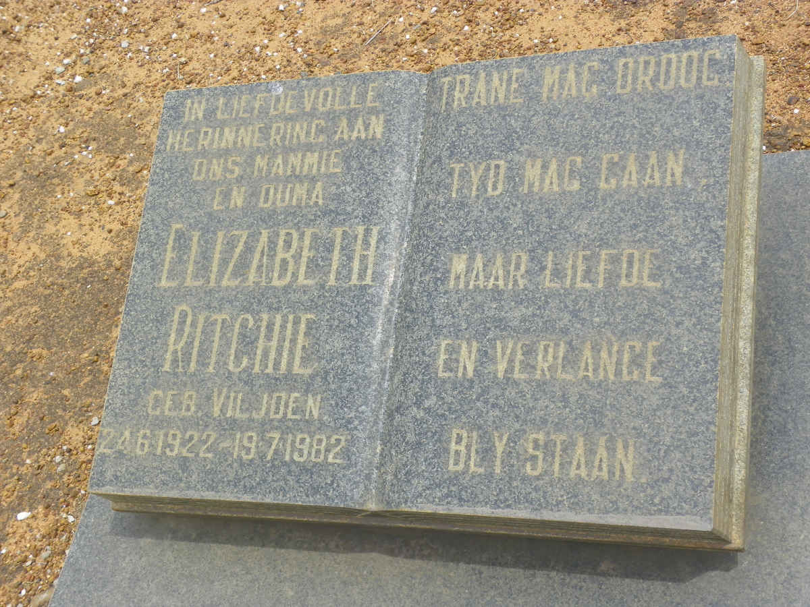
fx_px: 1217
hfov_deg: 36.8
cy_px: 304
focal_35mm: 52
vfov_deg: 28.0
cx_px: 405
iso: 64
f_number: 5
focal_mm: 9.2
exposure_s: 1/200
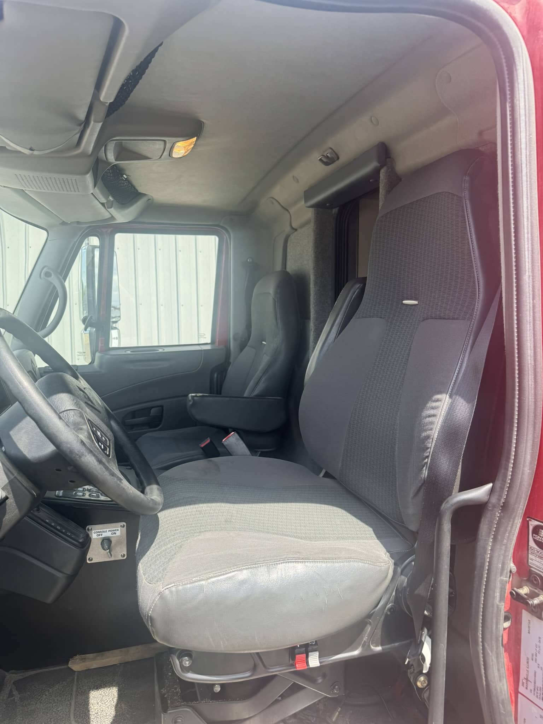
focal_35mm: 24
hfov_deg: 56.8
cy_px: 362
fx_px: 502
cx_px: 272
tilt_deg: -0.8
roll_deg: +1.0
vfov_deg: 71.6
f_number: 1.78
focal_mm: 6.76
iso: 80
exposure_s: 1/853
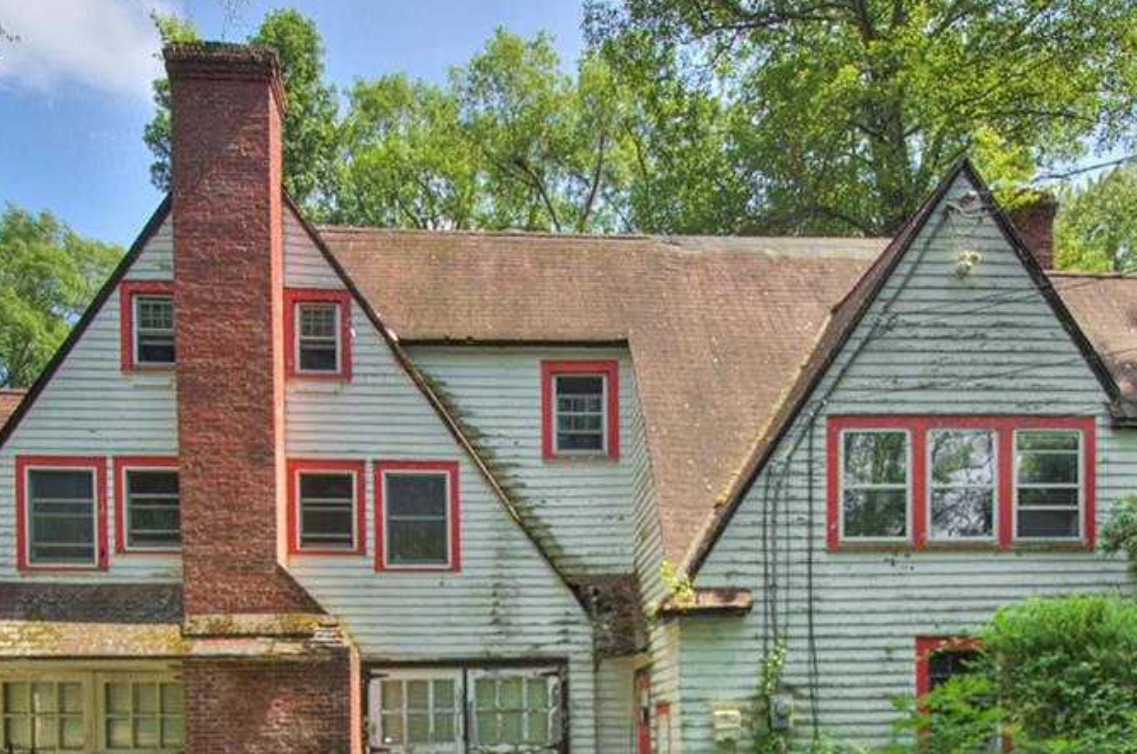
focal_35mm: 23
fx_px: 725
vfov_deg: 53.3
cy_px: 531
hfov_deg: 76.0
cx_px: 523
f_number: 14
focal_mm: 10
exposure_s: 1/50
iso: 200
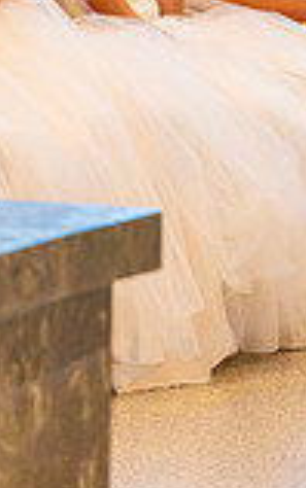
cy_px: -82
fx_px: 7965
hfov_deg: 2.2
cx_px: -328
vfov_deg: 3.5
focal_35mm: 598
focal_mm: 160
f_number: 4.5
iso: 1000
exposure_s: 1/160
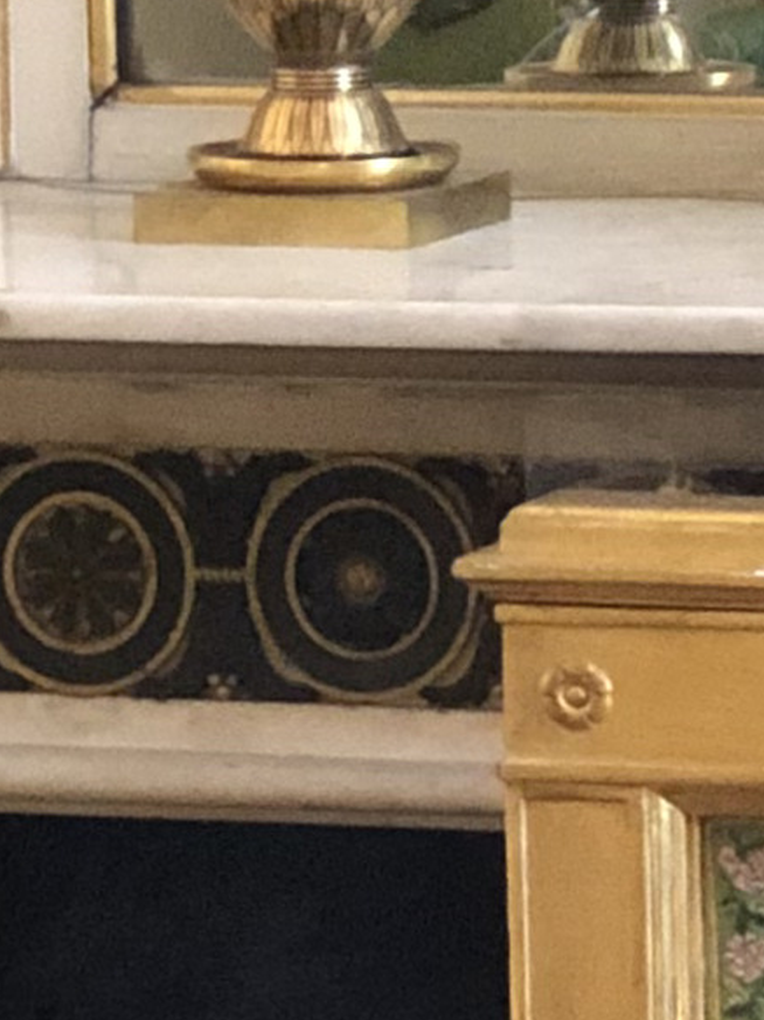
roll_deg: +1.6
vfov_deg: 5.5
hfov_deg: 4.1
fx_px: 10510
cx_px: 1509
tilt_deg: -8.8
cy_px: 835
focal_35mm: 357
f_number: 2.4
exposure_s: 1/8
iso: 200
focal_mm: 6
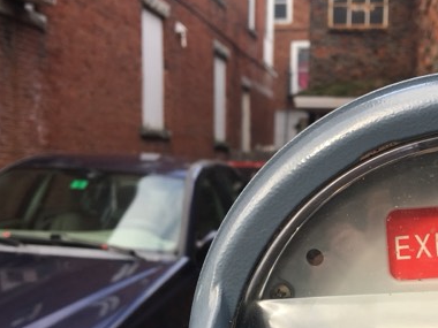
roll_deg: -1.5
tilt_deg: -5.0
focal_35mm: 55
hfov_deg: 34.3
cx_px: 319
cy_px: 239
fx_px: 696
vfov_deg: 26.3
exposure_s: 1/220
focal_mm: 4.15
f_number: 2.2
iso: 25
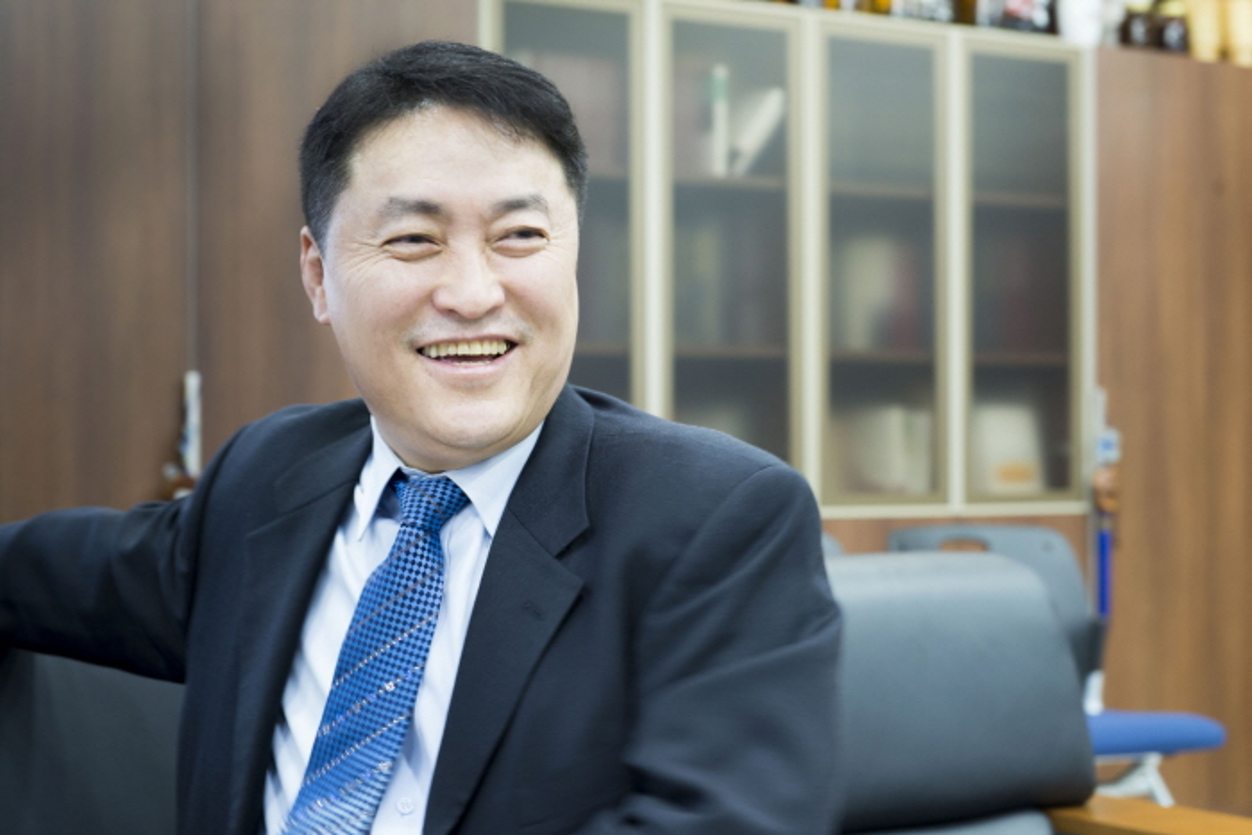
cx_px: 626
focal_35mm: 70
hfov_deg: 28.8
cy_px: 418
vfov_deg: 19.5
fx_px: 2435
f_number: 5.6
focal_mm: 70
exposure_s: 1/25
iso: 1600
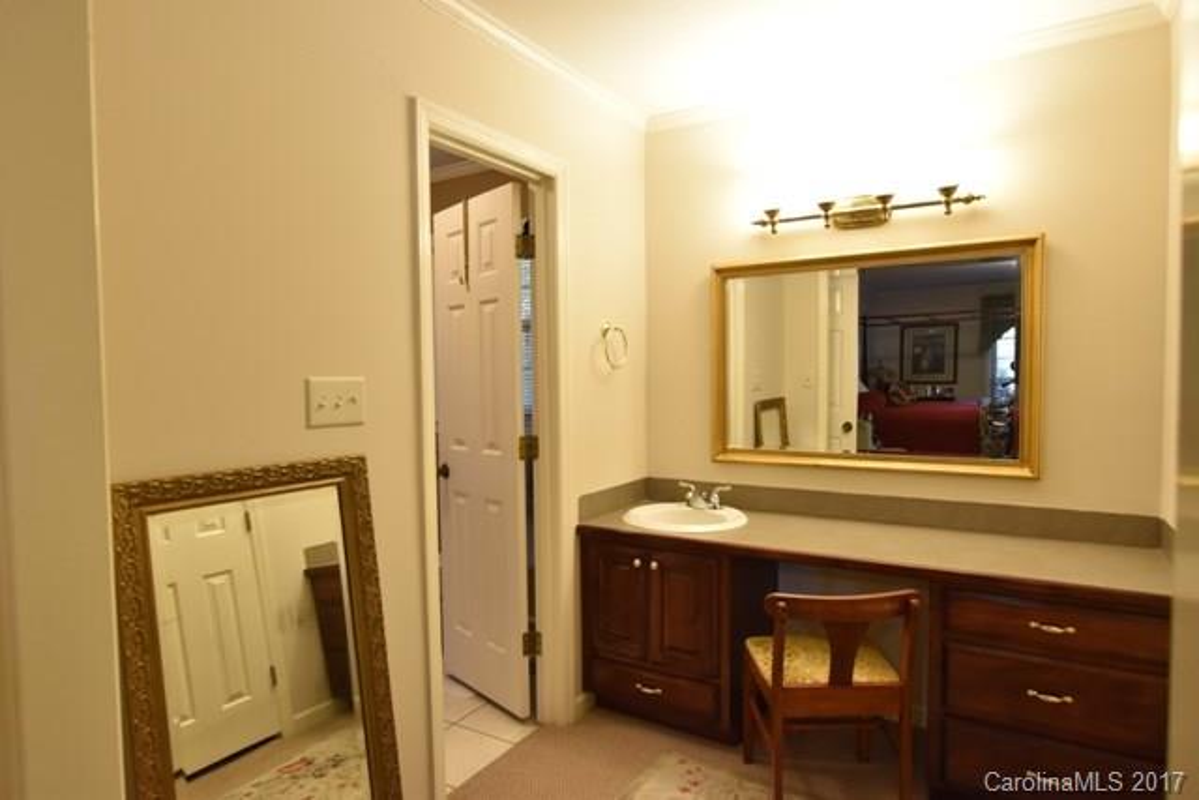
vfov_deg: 59.5
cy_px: 400
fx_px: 700
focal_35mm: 21
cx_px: 600
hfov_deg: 81.2
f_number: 5
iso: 640
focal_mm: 14
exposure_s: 1/25
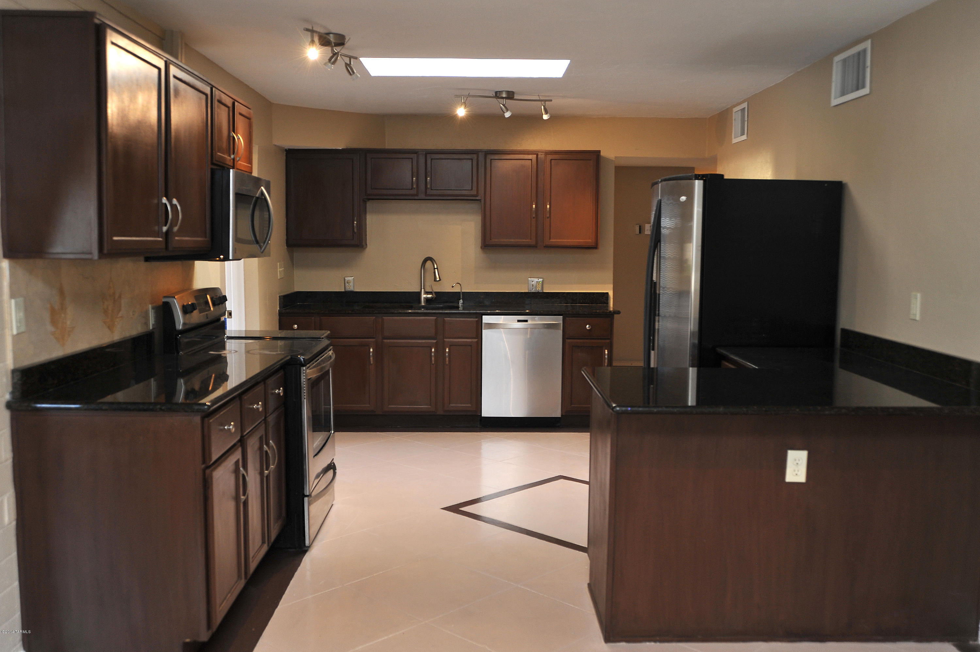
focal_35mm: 35
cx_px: 490
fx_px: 952
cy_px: 326
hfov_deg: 54.5
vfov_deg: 37.8
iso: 500
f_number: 5
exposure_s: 1/30
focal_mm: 35
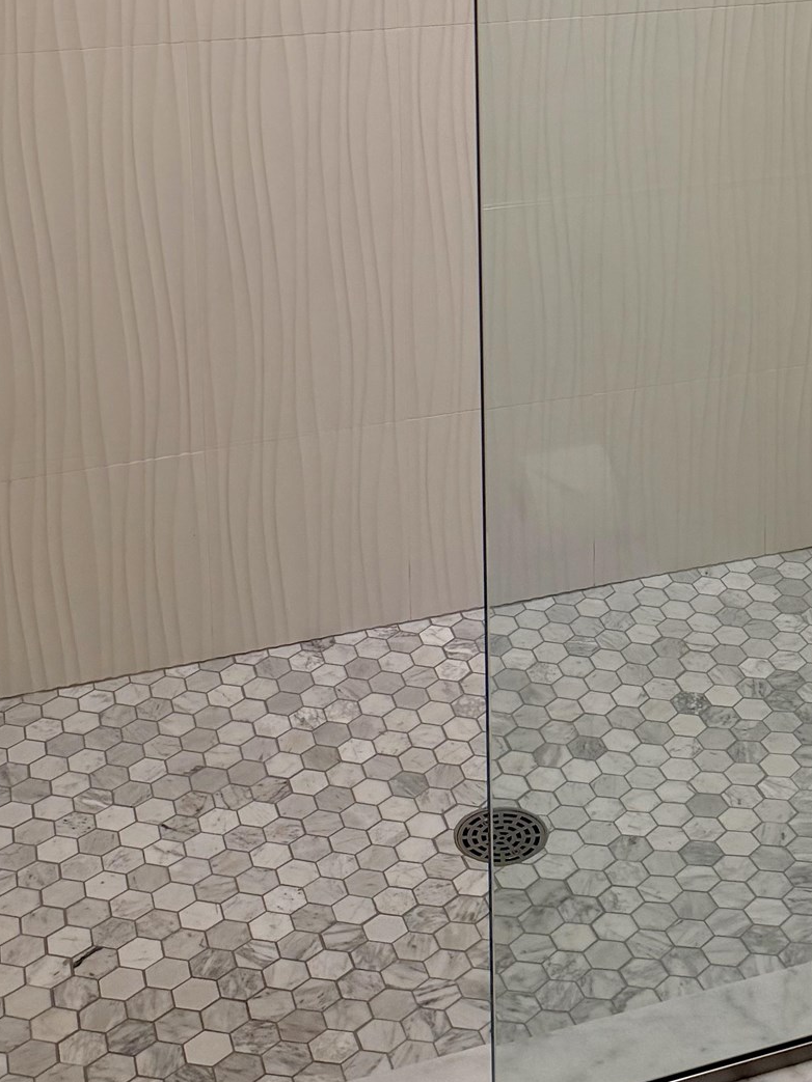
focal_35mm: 53
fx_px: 1658
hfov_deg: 27.4
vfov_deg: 34.1
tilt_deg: -11.8
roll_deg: -0.2
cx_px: 512
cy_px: 95
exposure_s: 1/120
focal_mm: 6.76
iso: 250
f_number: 1.78
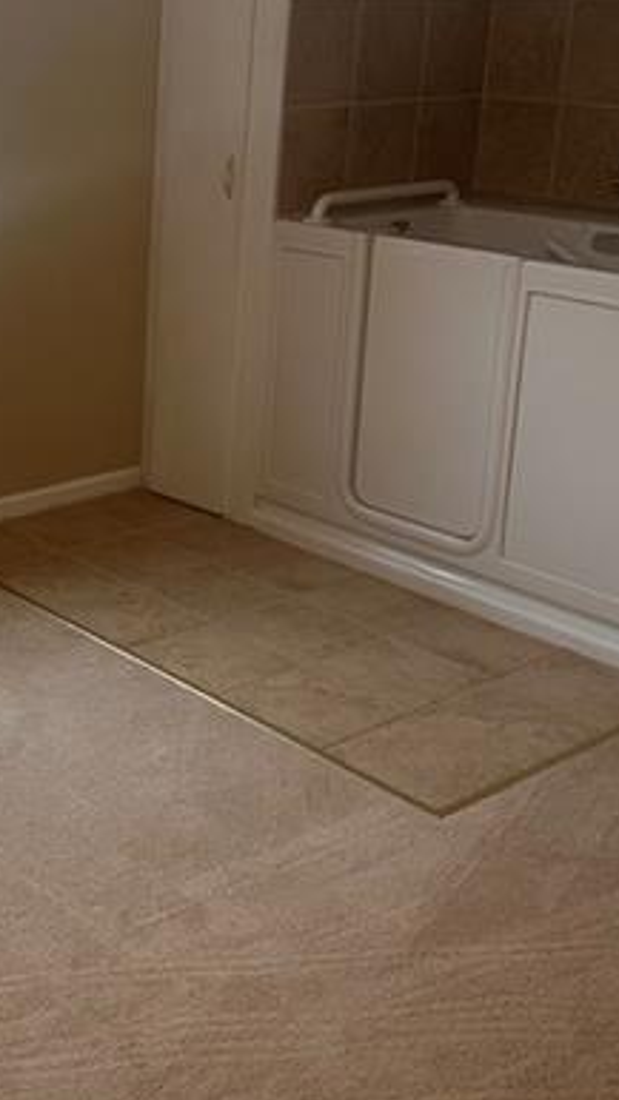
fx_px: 1518
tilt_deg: -15.1
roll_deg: -1.6
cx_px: -20
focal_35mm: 52
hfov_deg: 22.1
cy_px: 405
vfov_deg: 39.6
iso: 160
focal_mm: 6.86
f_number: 1.78
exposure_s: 1/60
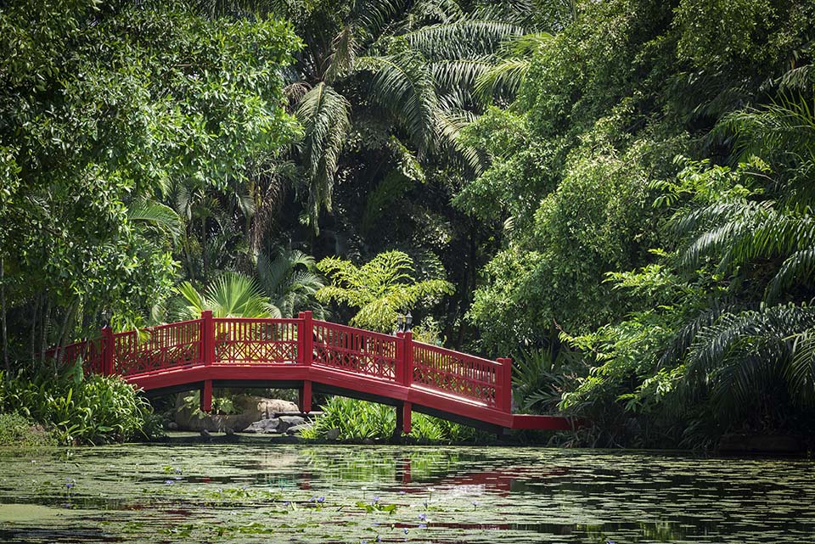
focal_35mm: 200
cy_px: 272
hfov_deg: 10.3
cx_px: 408
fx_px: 4530
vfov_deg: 6.9
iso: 200
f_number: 14
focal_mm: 200
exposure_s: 1/60
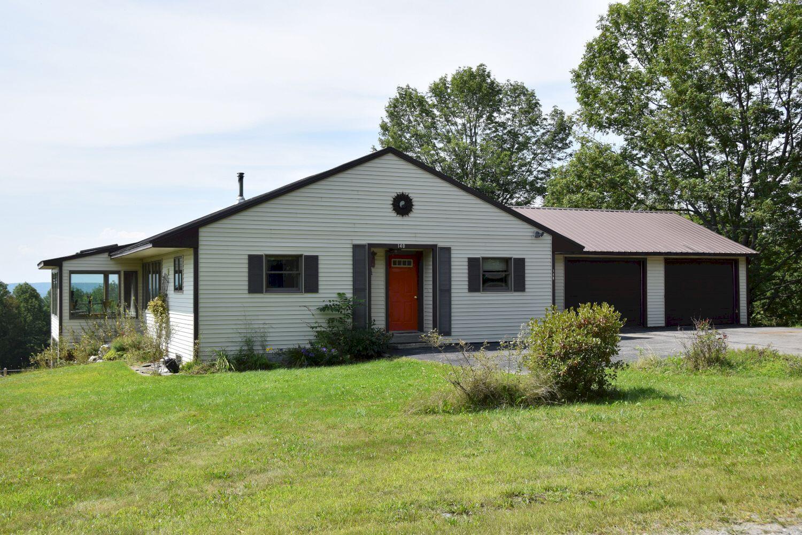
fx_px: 869
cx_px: 401
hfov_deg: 49.6
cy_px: 268
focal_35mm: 39
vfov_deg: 34.2
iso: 200
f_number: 10
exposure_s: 1/400
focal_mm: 26
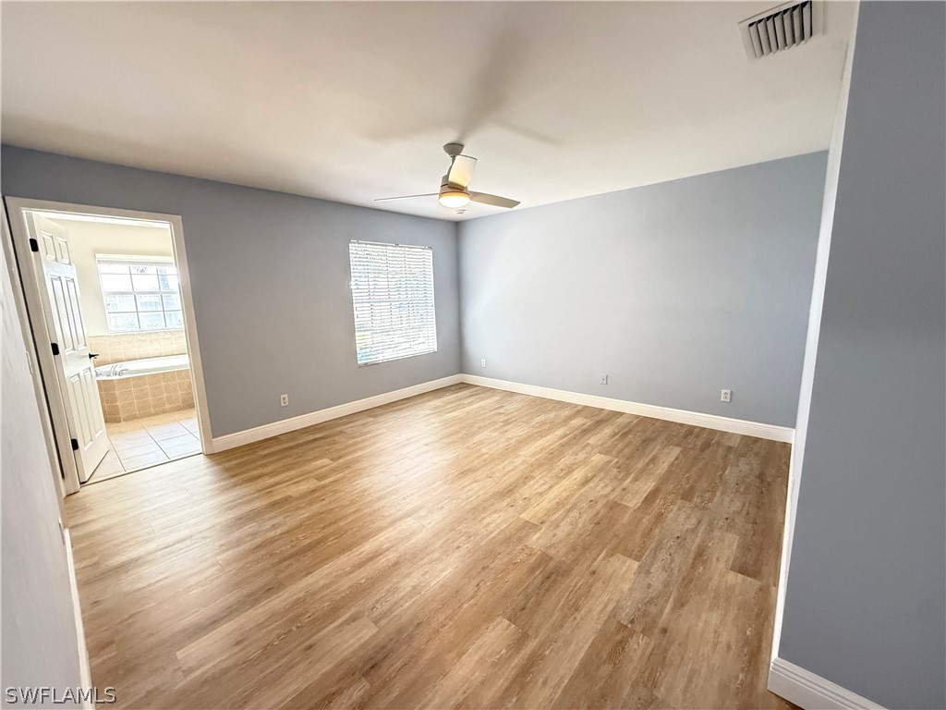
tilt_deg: -8.9
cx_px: 473
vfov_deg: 85.7
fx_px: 383
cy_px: 355
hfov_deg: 102.1
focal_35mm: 14
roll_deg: +1.7
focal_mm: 2.22
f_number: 2.2
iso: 640
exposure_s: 1/120
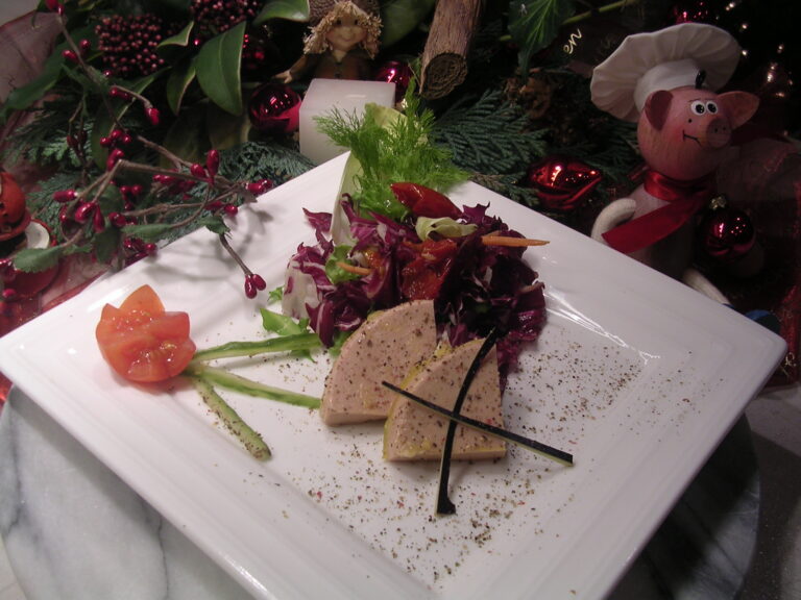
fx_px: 879
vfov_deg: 37.7
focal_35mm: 38
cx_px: 400
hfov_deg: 49.0
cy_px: 300
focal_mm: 5.8
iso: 100
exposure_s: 1/42.4
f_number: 2.8
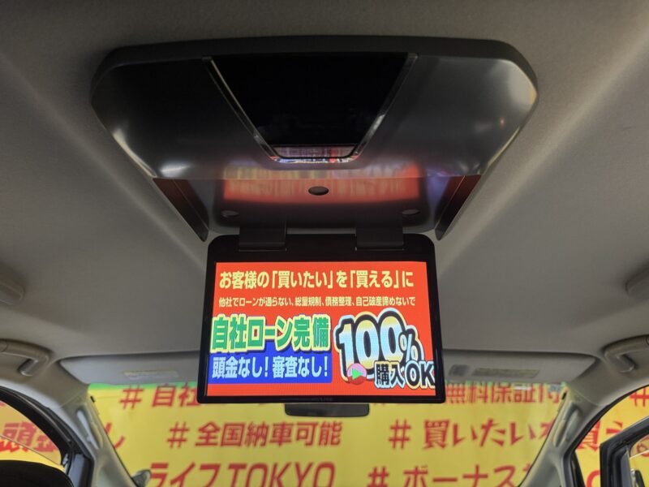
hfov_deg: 71.6
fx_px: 450
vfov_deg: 56.8
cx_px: 324
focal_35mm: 24
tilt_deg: +17.6
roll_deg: +0.9
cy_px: 244
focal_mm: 6.76
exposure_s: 1/50
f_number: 1.78
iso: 200
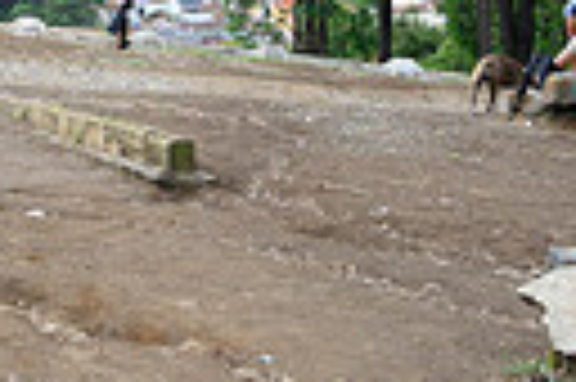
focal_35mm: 102
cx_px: -572
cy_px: -155
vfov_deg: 12.8
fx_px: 1630
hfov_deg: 15.8
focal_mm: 22.5
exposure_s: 1/125
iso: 100
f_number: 4.5
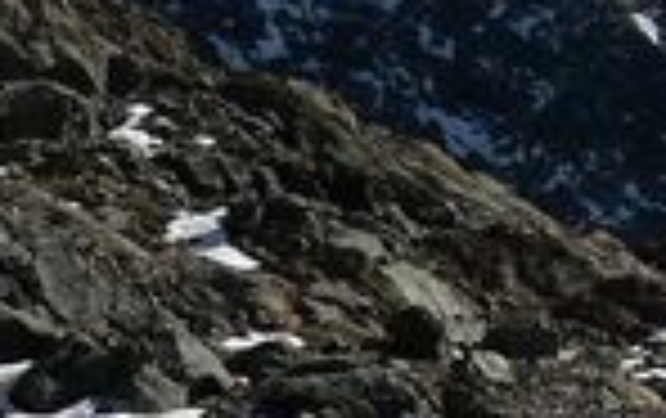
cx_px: 662
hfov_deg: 10.1
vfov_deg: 6.3
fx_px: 3745
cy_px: -130
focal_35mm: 206
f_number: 5
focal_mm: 6
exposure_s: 1/400
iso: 80
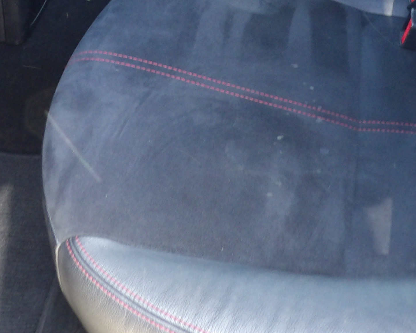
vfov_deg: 18.8
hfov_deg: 25.3
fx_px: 923
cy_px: -109
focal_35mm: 75
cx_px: 263
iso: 200
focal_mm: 4.3
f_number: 3.2
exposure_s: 1/23
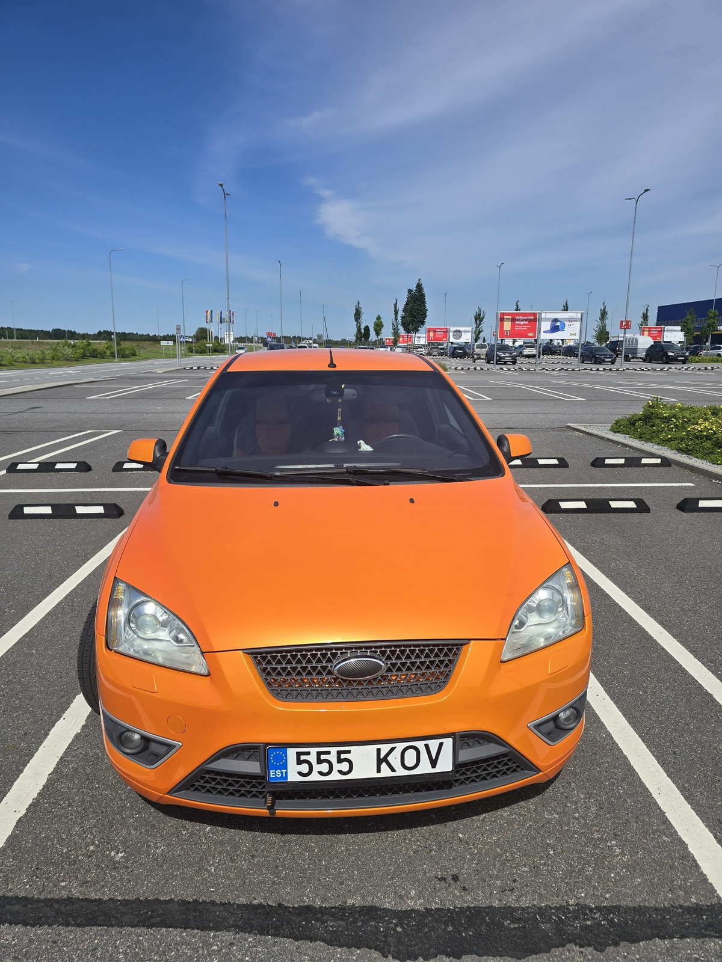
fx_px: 640
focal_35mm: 23
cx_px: 361
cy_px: 481
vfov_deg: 73.9
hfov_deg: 58.9
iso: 12
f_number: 1.7
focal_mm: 6.3
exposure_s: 1/1445
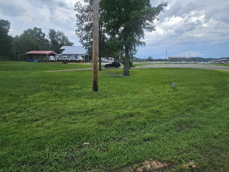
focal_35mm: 18
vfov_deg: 71.2
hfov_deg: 87.6
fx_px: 119
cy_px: 73
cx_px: 122
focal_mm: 2.2
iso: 50
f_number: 2.2
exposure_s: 1/1111
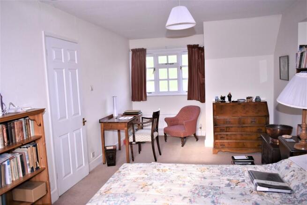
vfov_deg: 43.6
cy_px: 102
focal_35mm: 30
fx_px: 256
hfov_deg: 61.9
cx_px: 154
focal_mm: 20
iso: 450
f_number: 3.5
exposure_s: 1/250
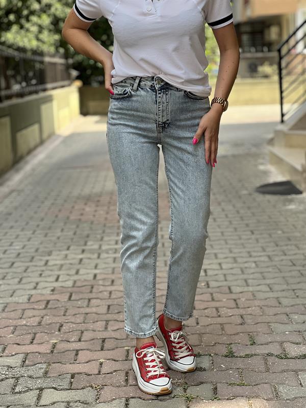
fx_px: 908
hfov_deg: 19.1
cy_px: 204
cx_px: 153
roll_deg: +1.8
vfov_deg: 25.3
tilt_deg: -7.5
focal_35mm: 77
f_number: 2.8
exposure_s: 1/156
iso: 40
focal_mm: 9
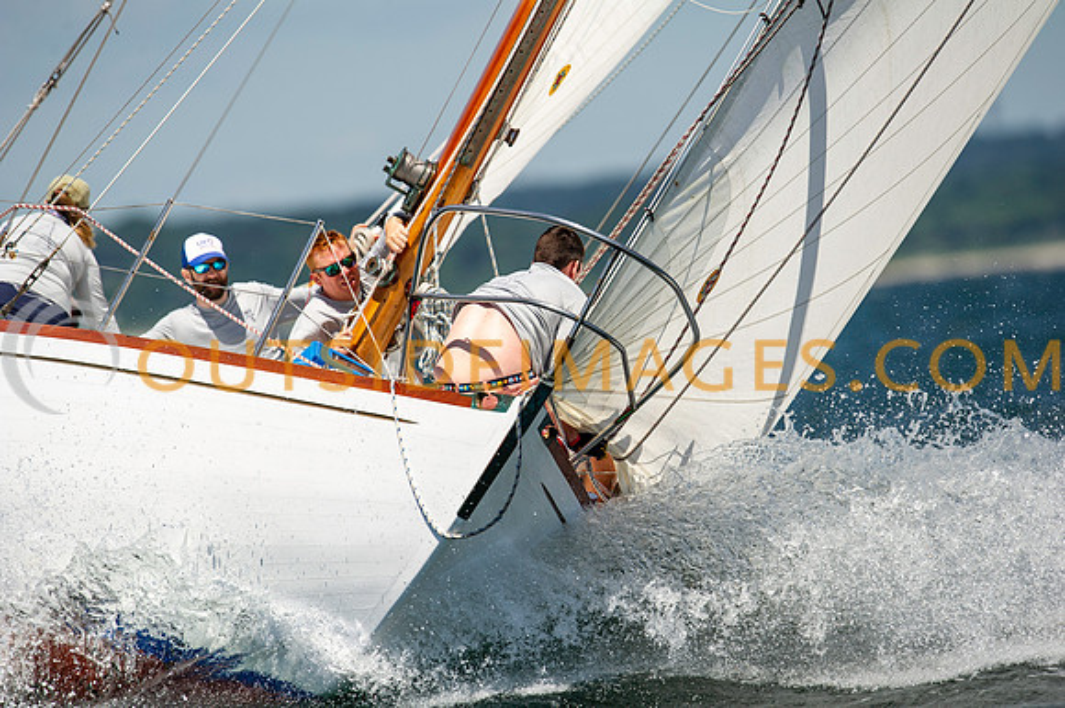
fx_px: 17739
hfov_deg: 3.4
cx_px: 532
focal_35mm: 600
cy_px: 354
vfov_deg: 2.3
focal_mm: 600
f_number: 5.6
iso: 400
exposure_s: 1/2500
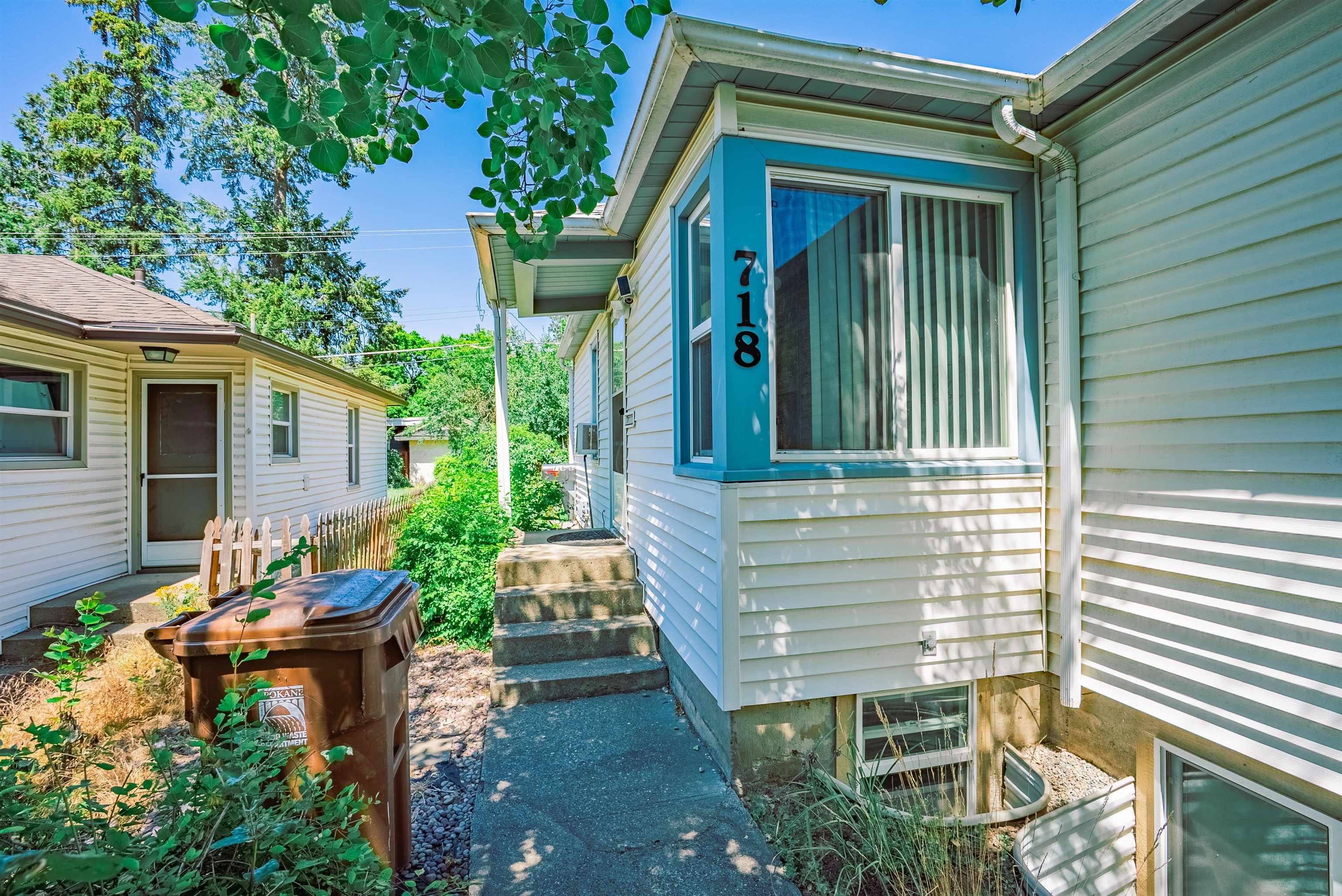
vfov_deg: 73.8
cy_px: 448
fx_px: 597
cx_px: 671
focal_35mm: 16
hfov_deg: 96.7
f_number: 8
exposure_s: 1/6400
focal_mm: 16
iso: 400
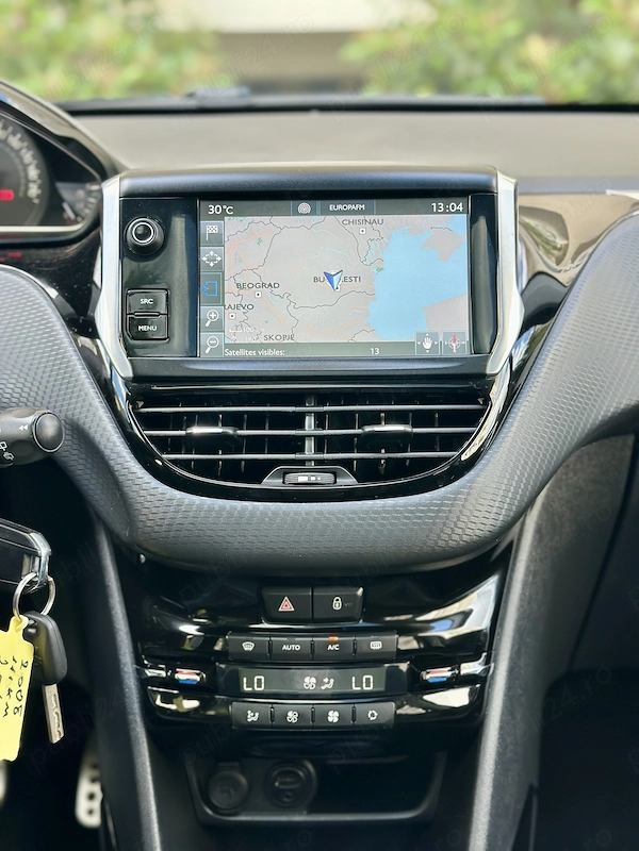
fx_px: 1181
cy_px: 426
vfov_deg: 39.7
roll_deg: -1.1
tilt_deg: -18.0
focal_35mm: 48
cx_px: 320
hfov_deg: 30.3
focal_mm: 6.86
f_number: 1.78
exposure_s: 1/124
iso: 64
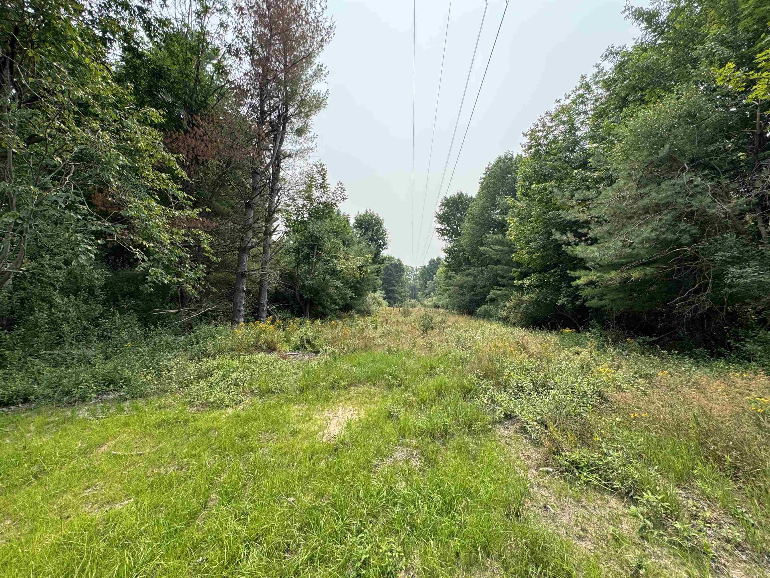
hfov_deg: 102.1
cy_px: 289
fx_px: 311
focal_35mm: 14
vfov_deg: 85.7
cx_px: 385
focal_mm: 2.22
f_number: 2.2
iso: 40
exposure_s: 1/631
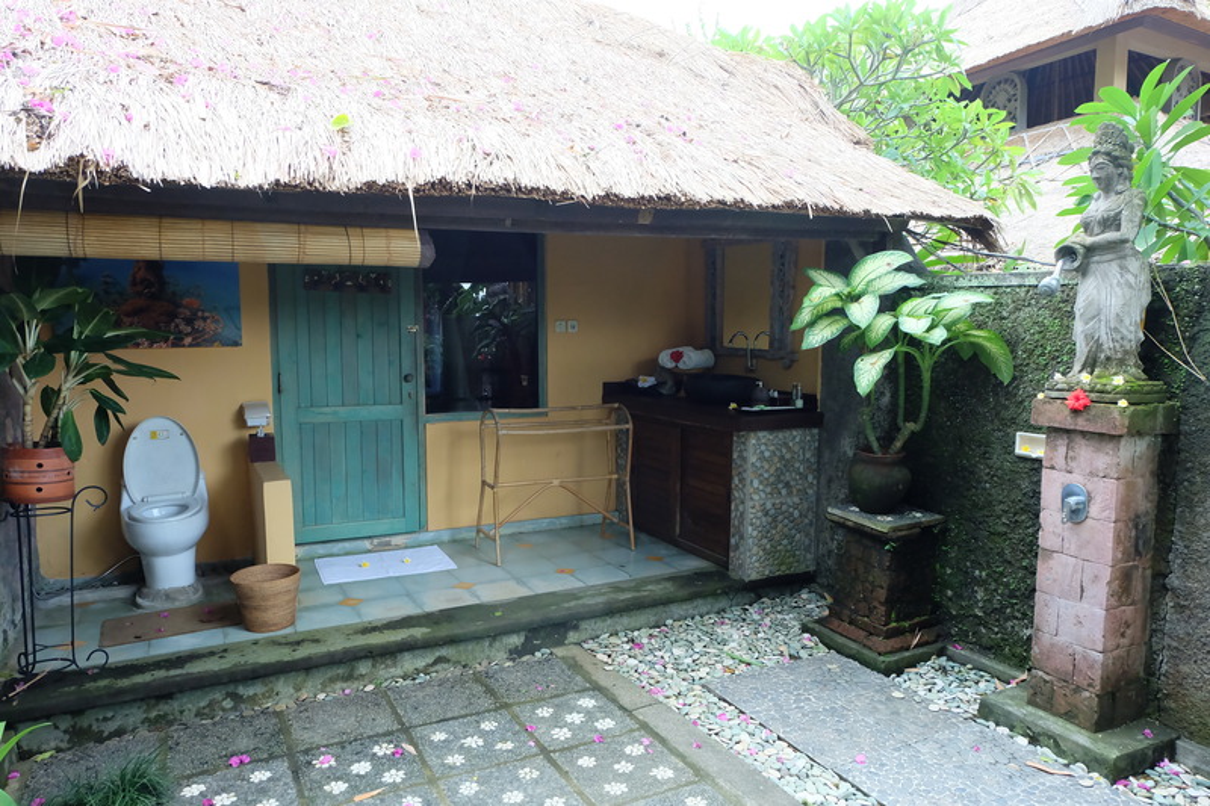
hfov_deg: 73.8
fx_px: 806
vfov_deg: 53.1
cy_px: 403
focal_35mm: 24
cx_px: 605
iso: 2000
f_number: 5
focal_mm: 16
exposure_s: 1/400
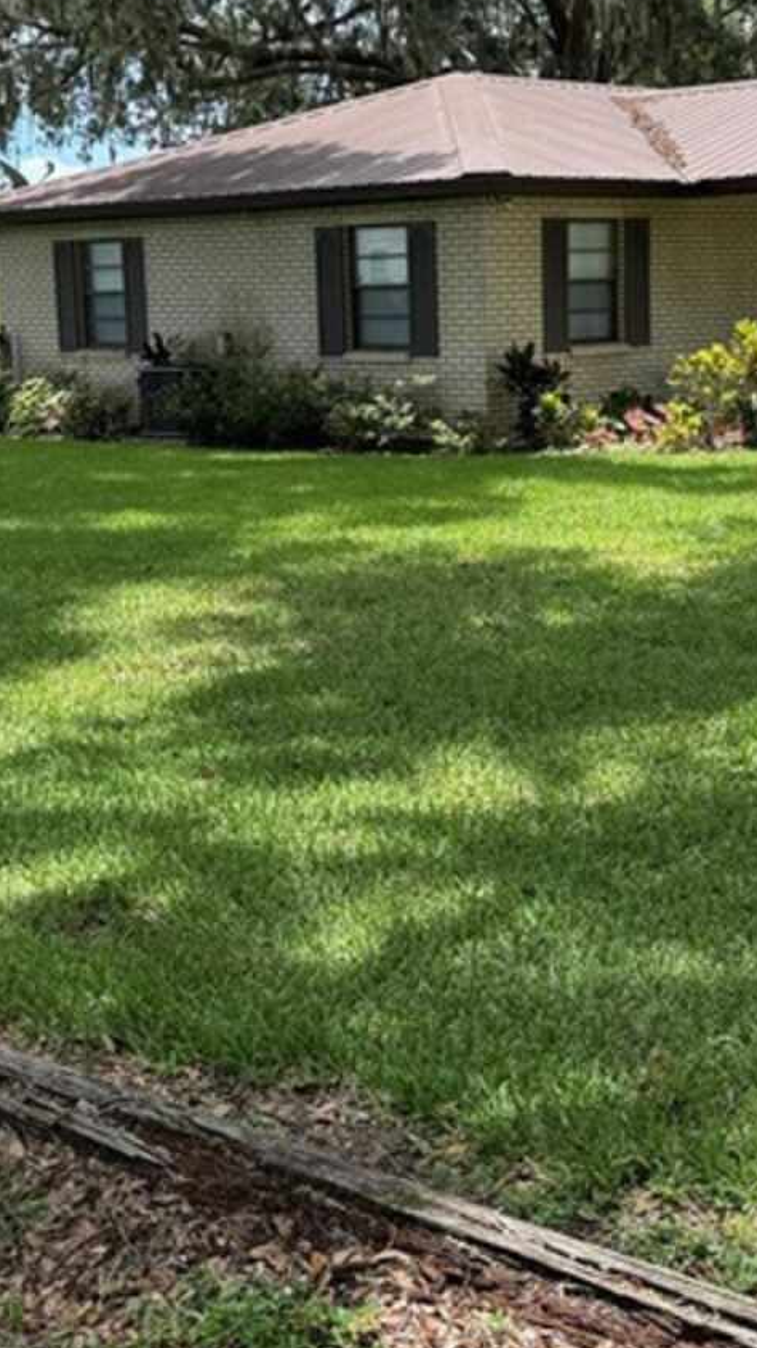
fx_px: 1893
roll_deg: +1.5
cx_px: 432
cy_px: 546
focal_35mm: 53
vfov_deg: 39.0
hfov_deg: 22.6
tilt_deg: -7.8
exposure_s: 1/1285
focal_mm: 6.76
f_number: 1.78
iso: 80
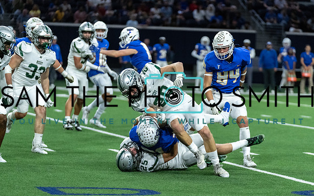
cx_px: 189
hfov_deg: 11.0
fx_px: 1635
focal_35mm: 191
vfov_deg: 6.9
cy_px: 126
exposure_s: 1/1250
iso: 5000
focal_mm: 147
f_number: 2.8
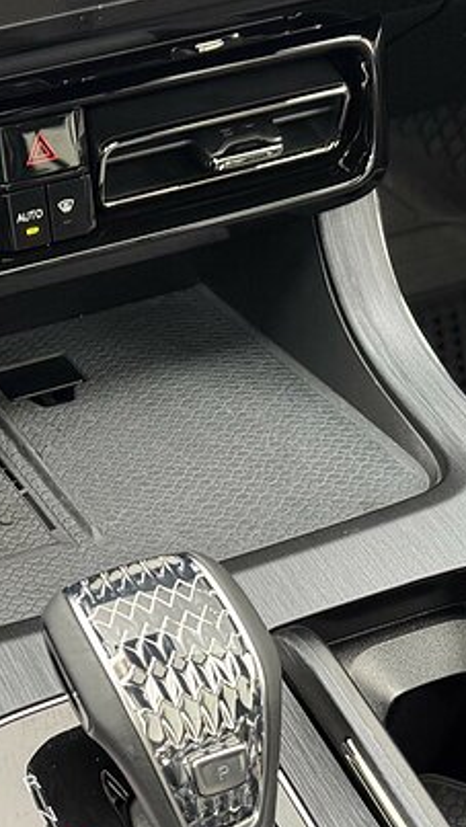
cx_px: -62
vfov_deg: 29.7
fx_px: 1558
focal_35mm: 71
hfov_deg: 16.4
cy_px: 417
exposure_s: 1/34
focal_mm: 6.76
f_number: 1.78
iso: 500
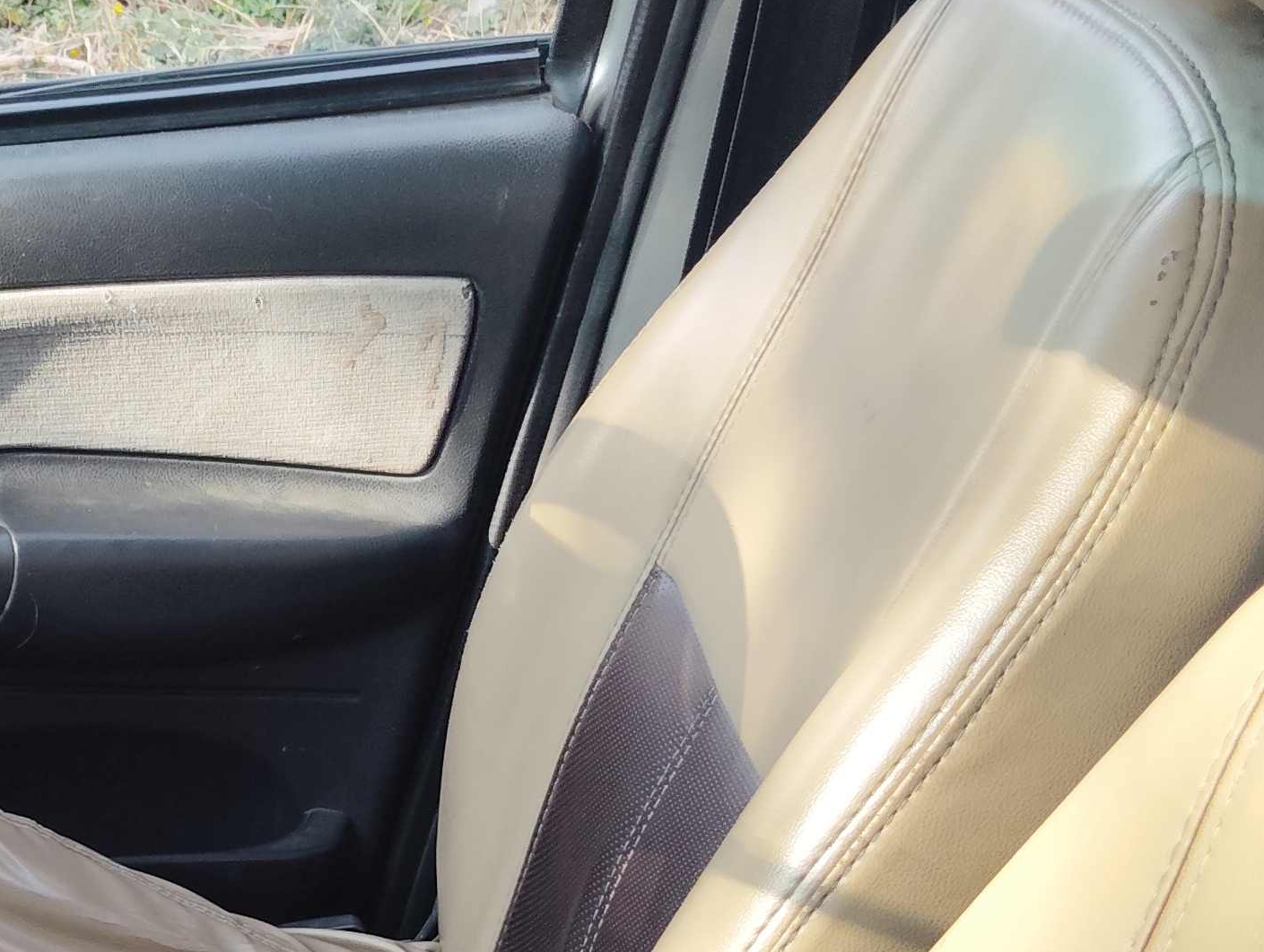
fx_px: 3072
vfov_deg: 17.2
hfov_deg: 22.3
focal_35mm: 84
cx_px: -38
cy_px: 951
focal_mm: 4.25
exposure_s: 1/102
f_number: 1.8
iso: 50
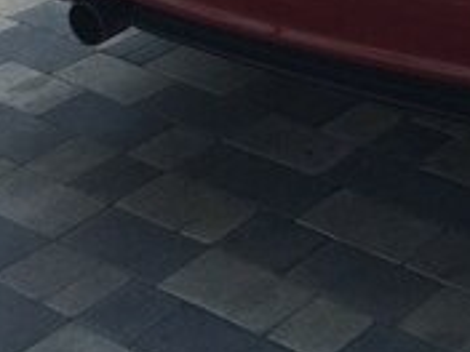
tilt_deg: -18.1
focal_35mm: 109
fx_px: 1480
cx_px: 745
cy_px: -209
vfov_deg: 12.7
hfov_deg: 16.2
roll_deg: -1.4
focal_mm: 4.15
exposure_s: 1/373
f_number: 2.2
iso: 32
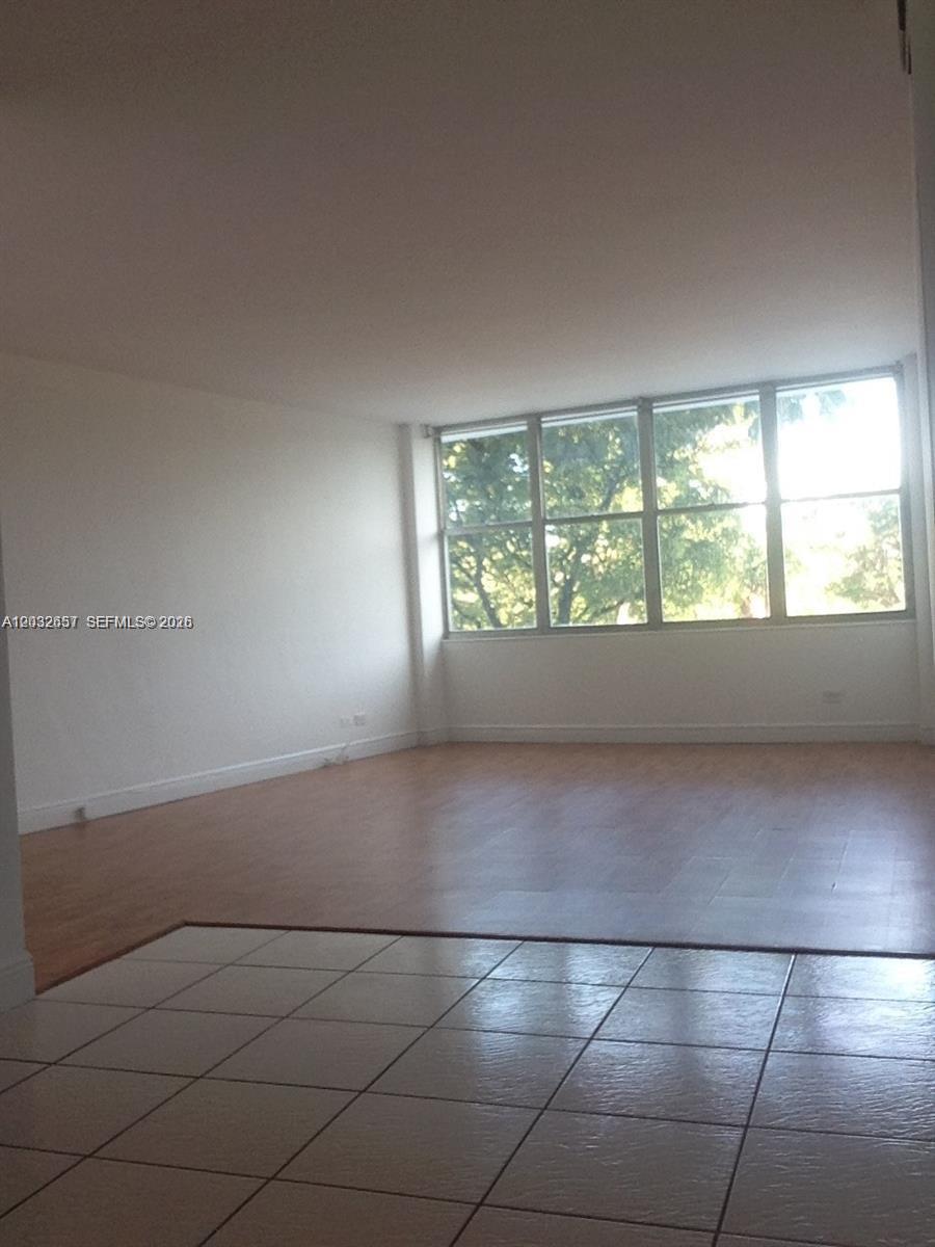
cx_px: 468
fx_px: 1260
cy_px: 624
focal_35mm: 35
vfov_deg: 52.6
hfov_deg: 40.7
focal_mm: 2.18
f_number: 2.4
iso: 40
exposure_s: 1/30
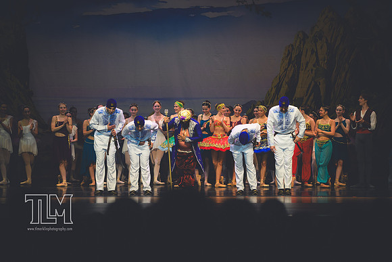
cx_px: 196
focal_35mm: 135
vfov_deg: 10.2
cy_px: 131
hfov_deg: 15.2
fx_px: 1470
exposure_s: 1/500
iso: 360
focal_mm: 135
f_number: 2.8
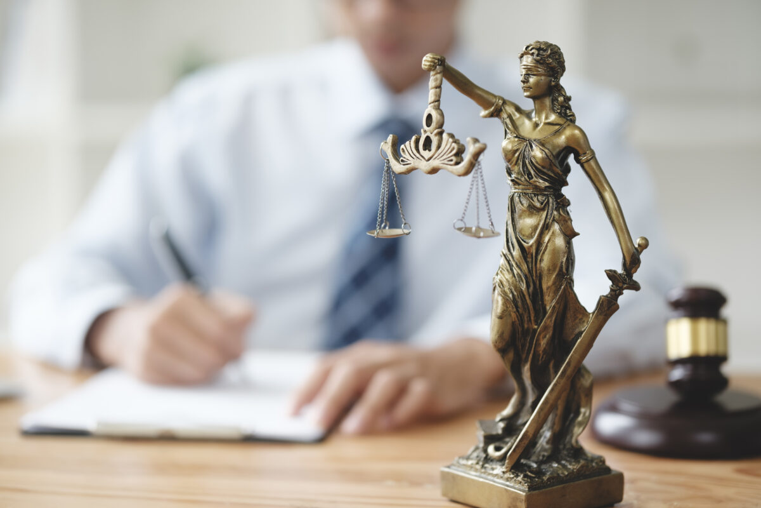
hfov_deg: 24.2
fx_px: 1776
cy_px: 254
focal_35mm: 84
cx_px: 380
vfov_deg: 16.3
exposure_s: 1/640
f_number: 1.4
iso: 160
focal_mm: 56
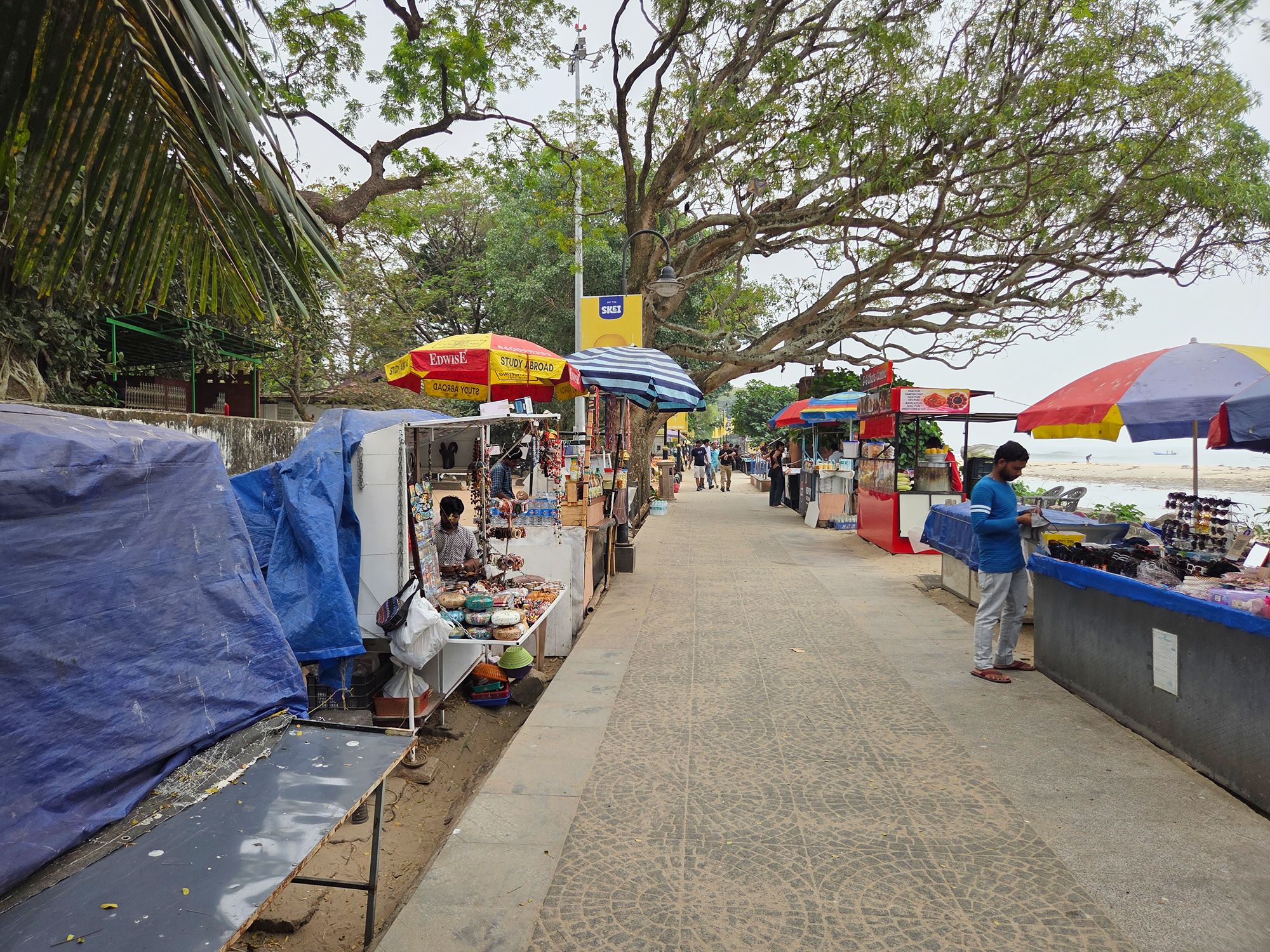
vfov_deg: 58.9
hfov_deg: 73.9
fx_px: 844
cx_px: 635
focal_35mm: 23
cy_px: 476
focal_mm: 5.4
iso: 80
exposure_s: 1/1785
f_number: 1.8
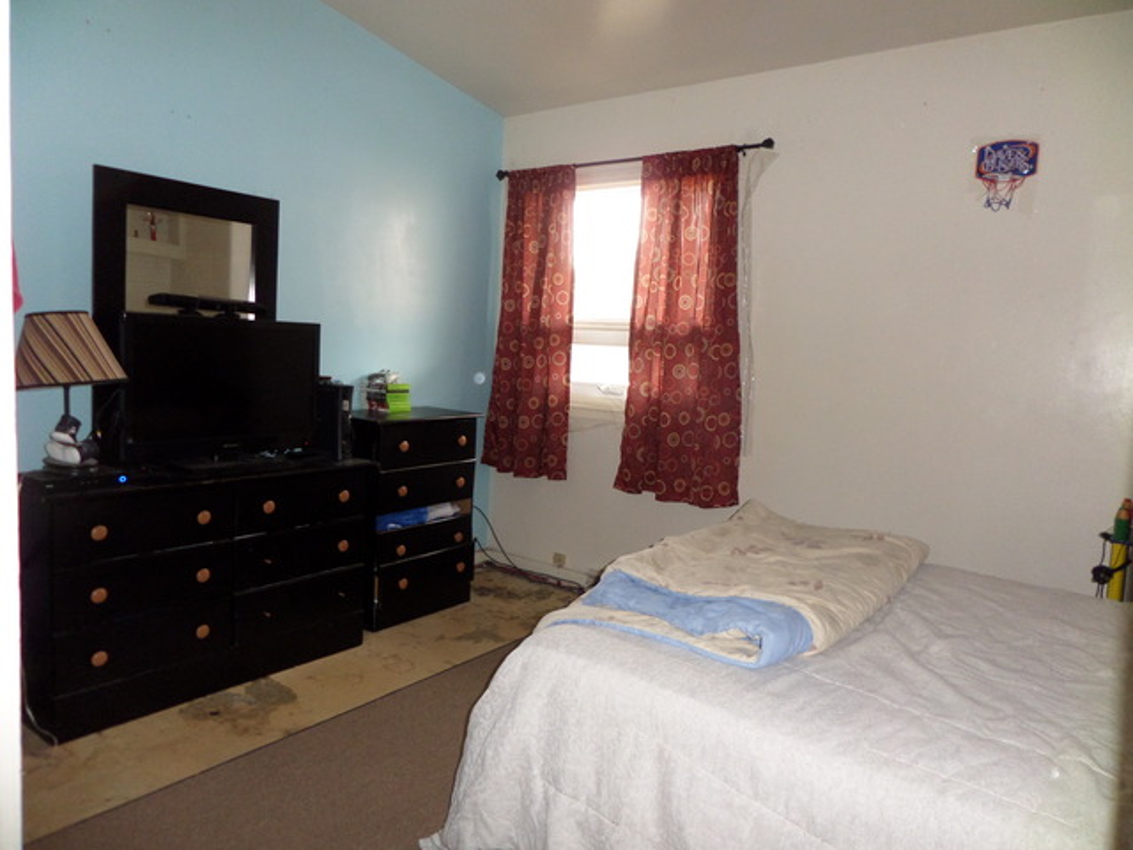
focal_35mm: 24
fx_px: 786
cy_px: 425
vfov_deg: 56.8
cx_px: 566
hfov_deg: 71.6
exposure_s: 1/20
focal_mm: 4.3
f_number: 3.1
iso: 160
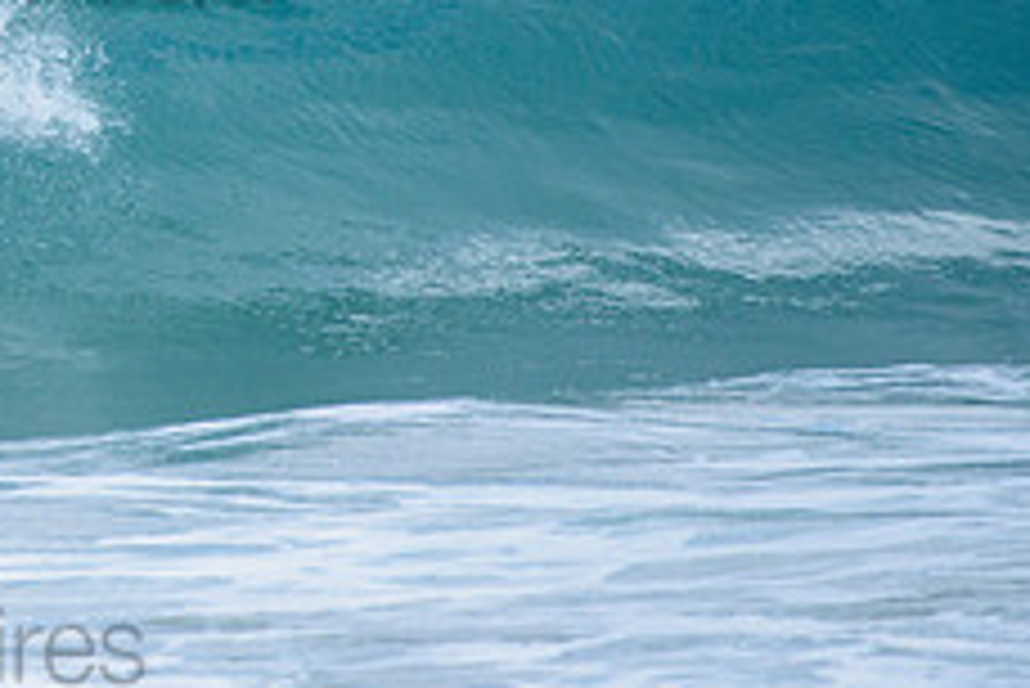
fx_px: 36300
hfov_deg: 1.6
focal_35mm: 1268
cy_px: -101
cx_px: -202
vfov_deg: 1.1
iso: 400
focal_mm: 500
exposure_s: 1/2000
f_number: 5.6
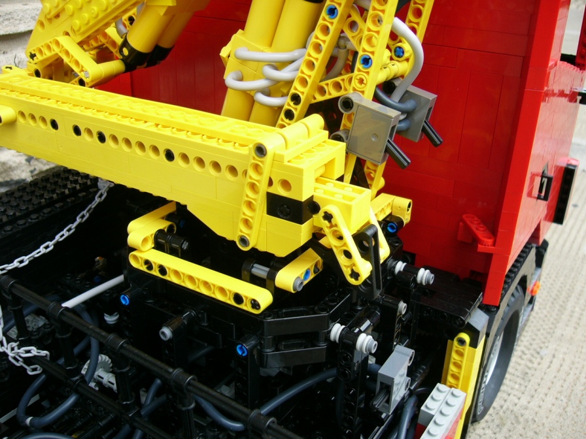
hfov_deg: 52.6
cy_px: 220
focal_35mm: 35
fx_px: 593
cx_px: 293
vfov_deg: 40.7
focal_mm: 5.8
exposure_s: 1/160
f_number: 2.8
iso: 50
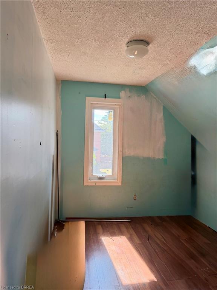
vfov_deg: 71.6
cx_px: 108
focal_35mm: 24
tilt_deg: -1.3
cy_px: 145
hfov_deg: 56.8
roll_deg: -1.8
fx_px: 201
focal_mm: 6.76
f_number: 1.78
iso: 200
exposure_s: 1/143
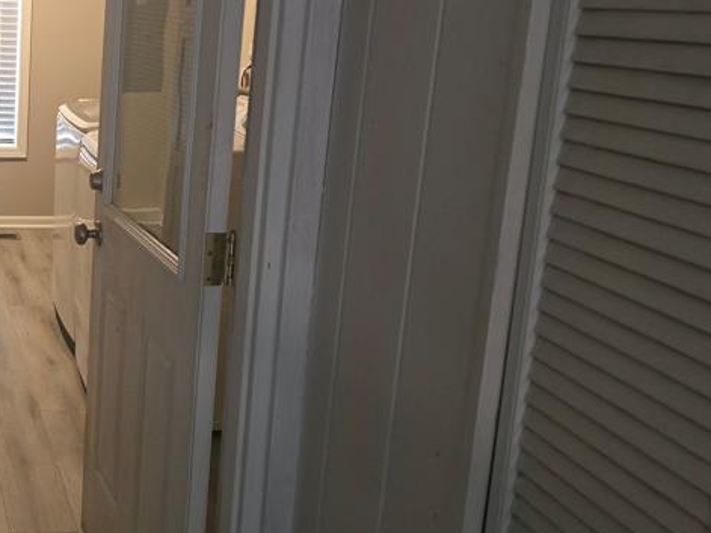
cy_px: 214
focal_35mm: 50
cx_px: -8
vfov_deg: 29.0
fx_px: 1027
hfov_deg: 34.6
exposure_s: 1/60
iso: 800
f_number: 1.7
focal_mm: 6.3
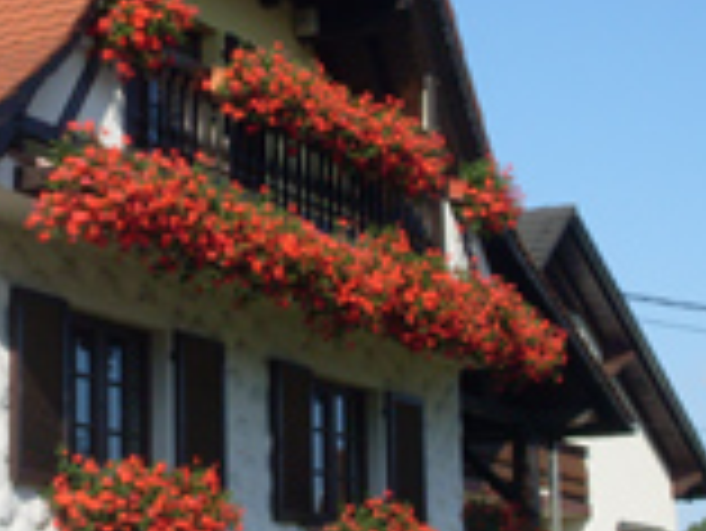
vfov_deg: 11.1
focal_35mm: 134
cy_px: 142
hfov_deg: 14.6
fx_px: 2735
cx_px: 99
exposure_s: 1/180
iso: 80
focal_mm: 9.9
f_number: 9.9
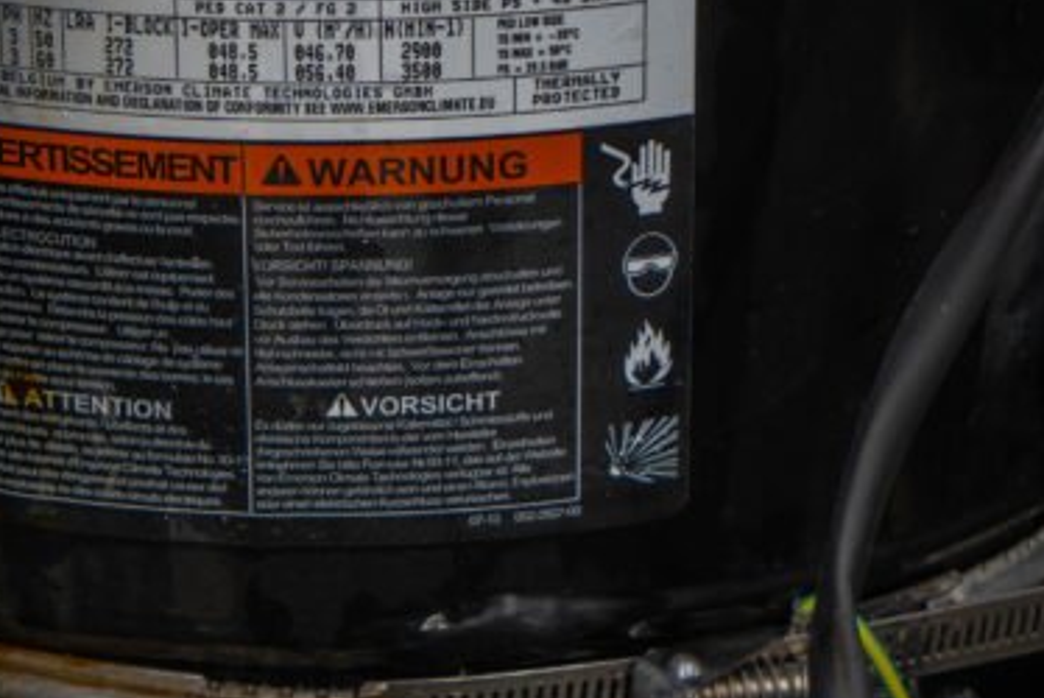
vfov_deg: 8.7
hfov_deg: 13.1
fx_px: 4527
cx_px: 293
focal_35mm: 156
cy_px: -46
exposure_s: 1/250
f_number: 8
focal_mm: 57
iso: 250
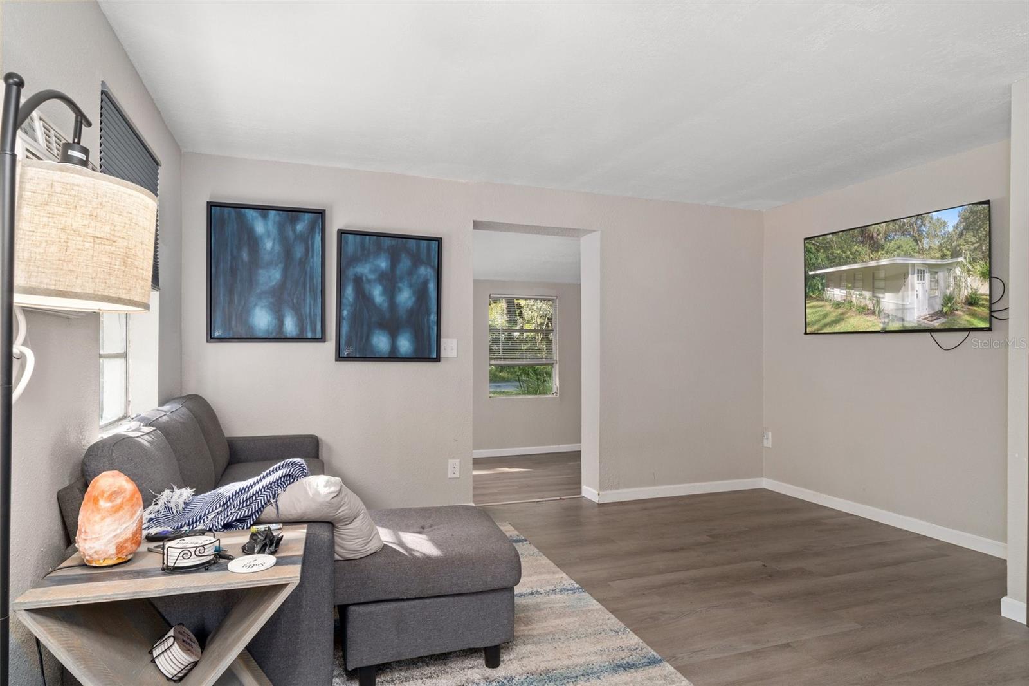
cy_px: 343
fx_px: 557
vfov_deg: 63.2
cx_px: 514
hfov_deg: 85.4
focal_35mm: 20
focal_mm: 13
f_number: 8
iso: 320
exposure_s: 1/2
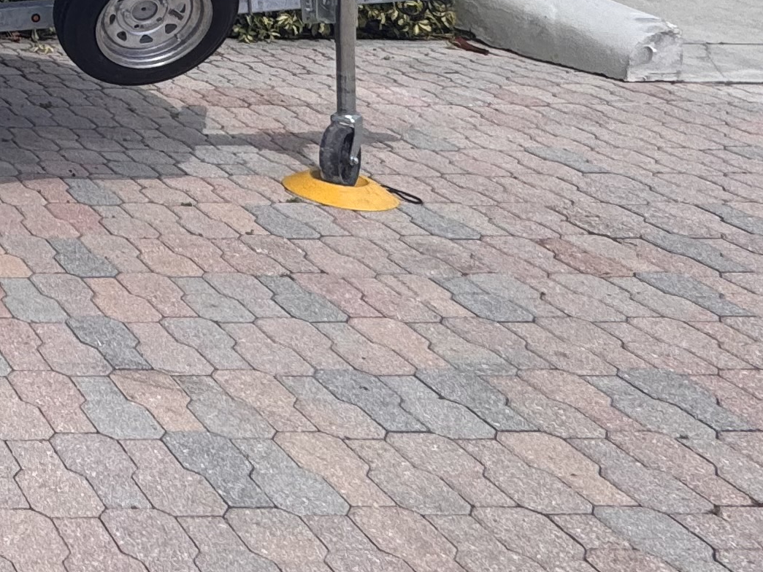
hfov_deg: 25.1
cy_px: -227
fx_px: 1190
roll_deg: -0.5
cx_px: -433
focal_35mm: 54
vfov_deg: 23.1
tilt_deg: -2.3
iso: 50
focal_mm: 2.22
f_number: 2.2
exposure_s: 1/1420
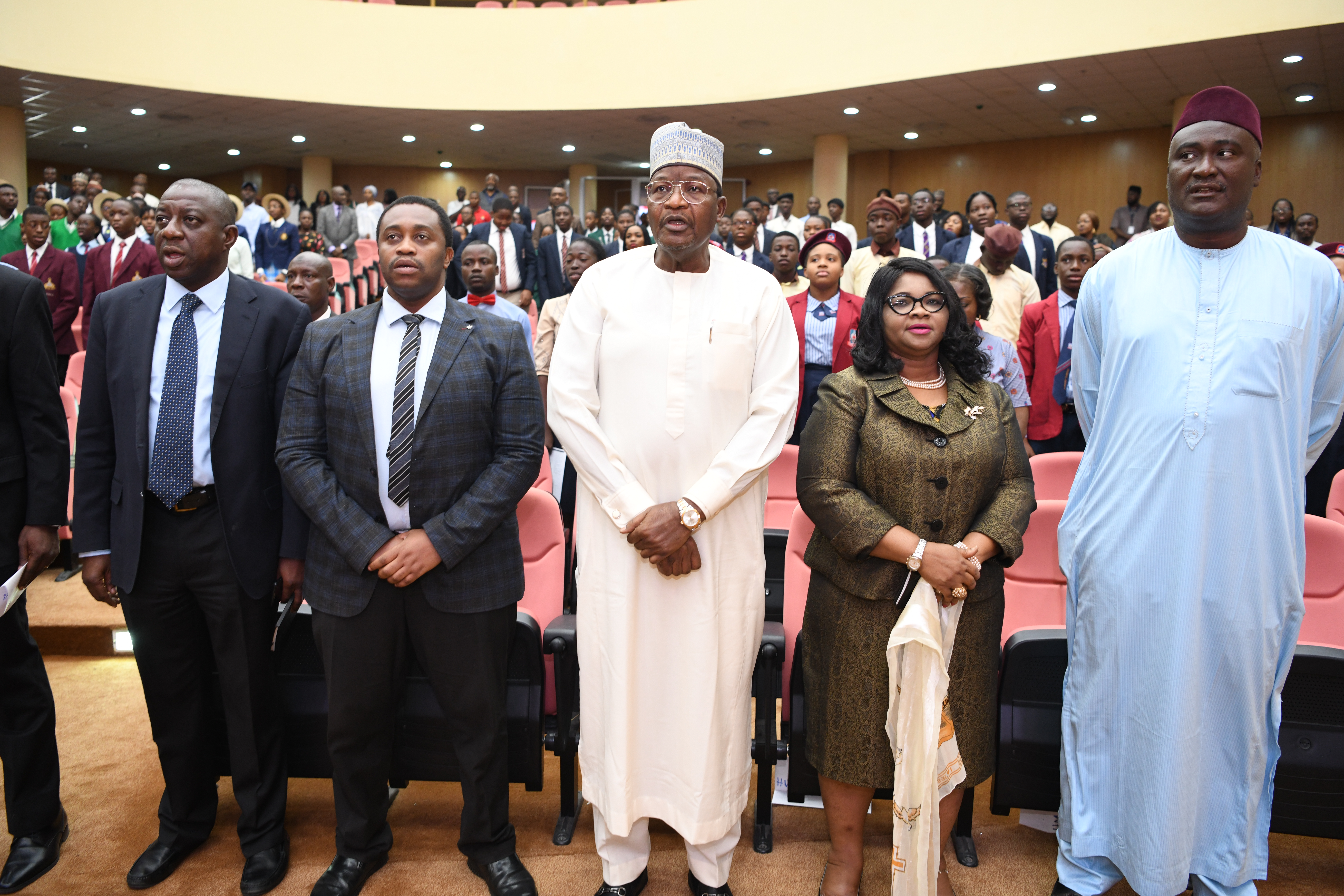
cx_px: 659
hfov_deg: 71.5
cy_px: 435
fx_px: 933
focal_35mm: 25
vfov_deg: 51.3
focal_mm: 24
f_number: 3.2
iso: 1000
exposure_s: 1/60
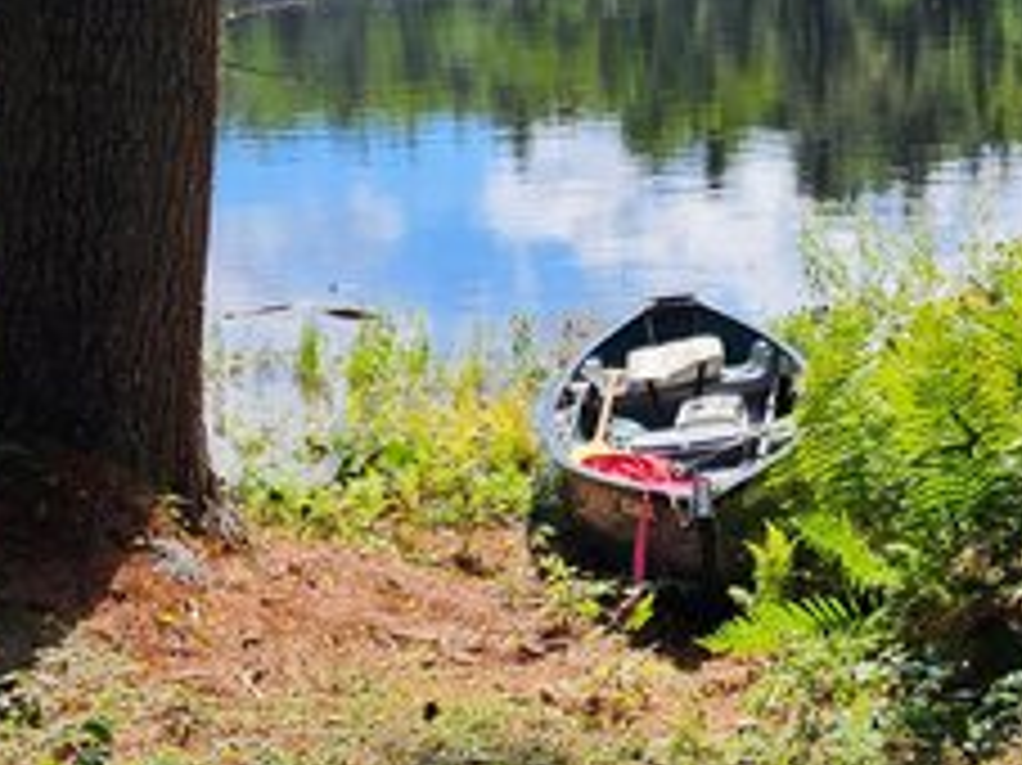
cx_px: 797
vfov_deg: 18.1
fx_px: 2390
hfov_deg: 23.8
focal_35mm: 81
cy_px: 216
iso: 12
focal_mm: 6.4
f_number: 1.8
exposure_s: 1/740
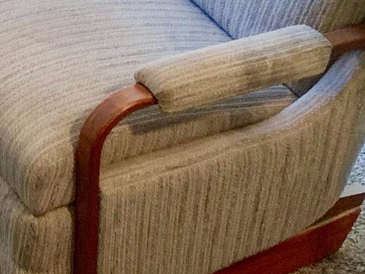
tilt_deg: -30.8
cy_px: -38
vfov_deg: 11.1
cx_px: -129
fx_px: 1392
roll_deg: +2.3
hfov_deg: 14.2
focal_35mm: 132
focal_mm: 4.25
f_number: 1.8
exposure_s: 1/40
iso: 250
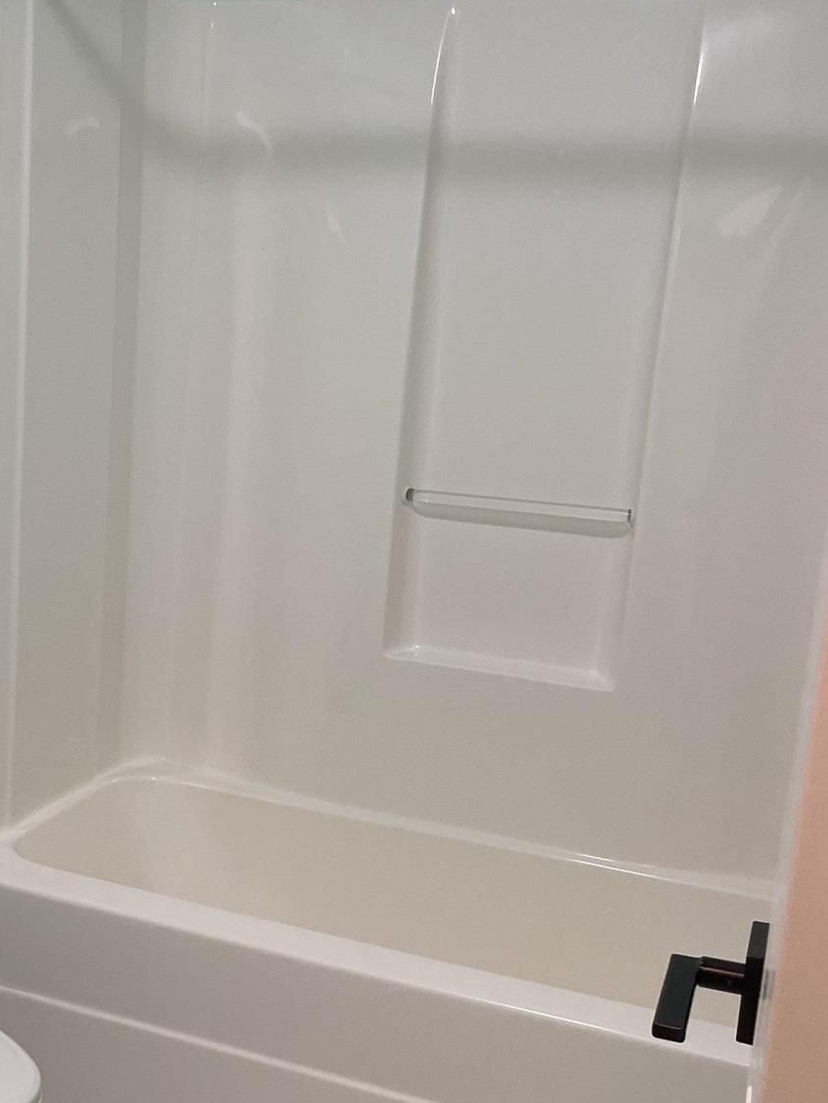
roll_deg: -3.3
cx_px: 18
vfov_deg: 37.5
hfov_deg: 27.1
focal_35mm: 51
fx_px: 1626
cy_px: 588
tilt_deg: -13.3
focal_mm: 5.1
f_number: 1.6
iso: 125
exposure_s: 1/120
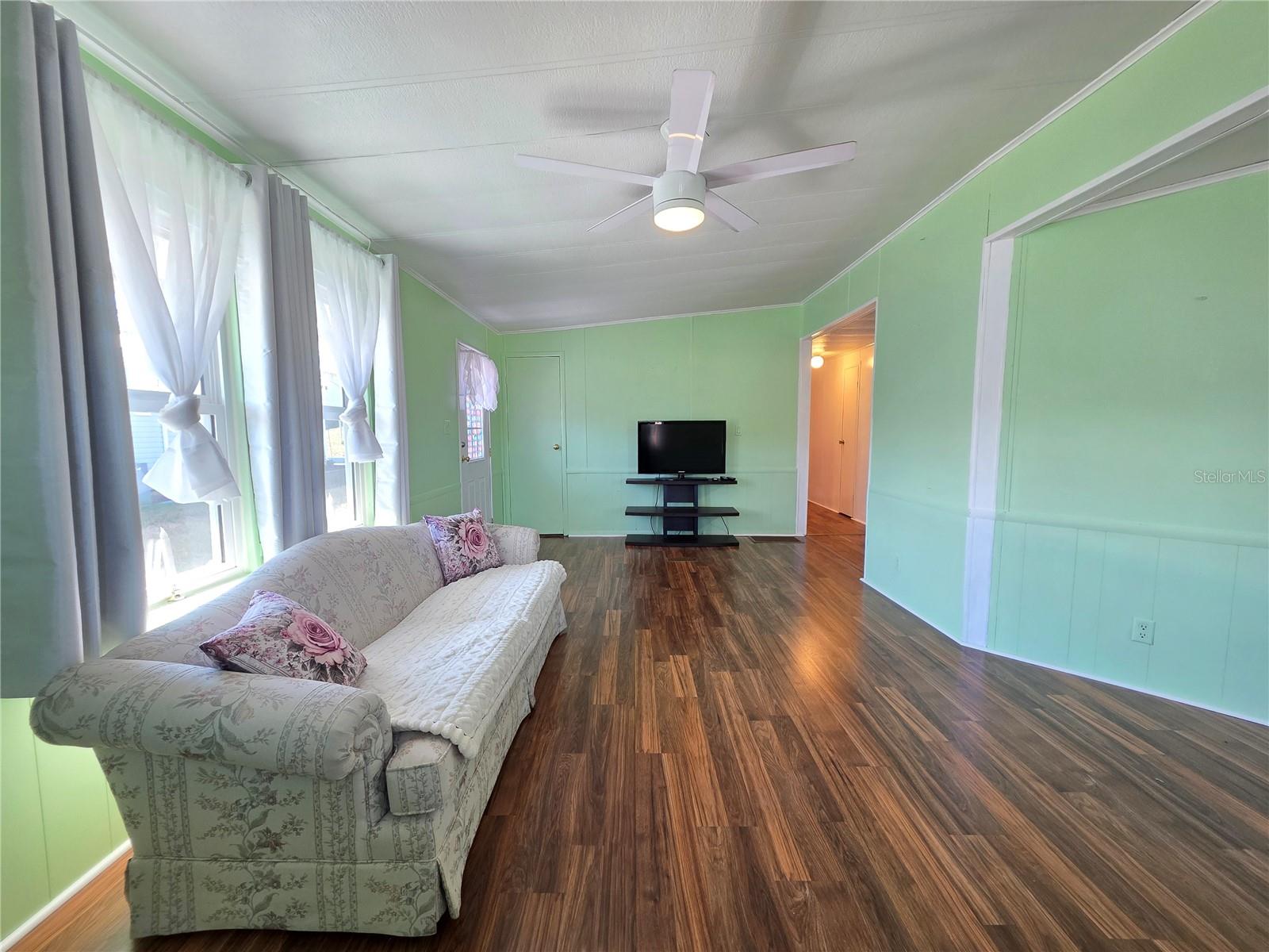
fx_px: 477
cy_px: 476
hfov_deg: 106.2
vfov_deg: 89.9
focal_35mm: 13
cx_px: 634
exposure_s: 1/60
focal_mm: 2.2
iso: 200
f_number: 1.9
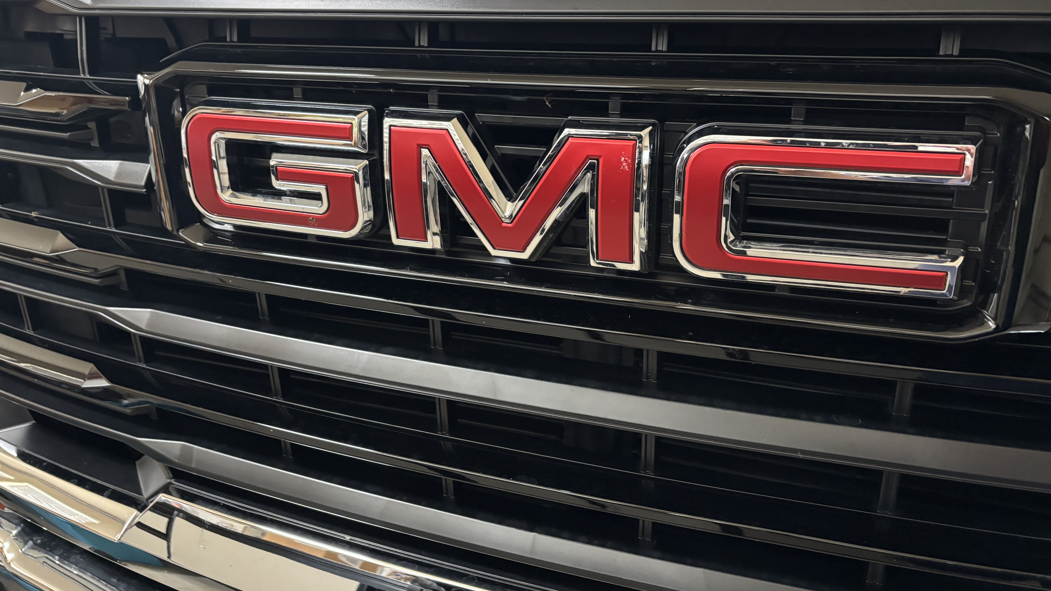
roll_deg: +1.2
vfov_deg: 40.1
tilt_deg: -19.0
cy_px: 256
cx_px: 534
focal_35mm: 29
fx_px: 808
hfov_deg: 66.1
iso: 640
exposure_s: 1/37
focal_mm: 5.96
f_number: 1.6
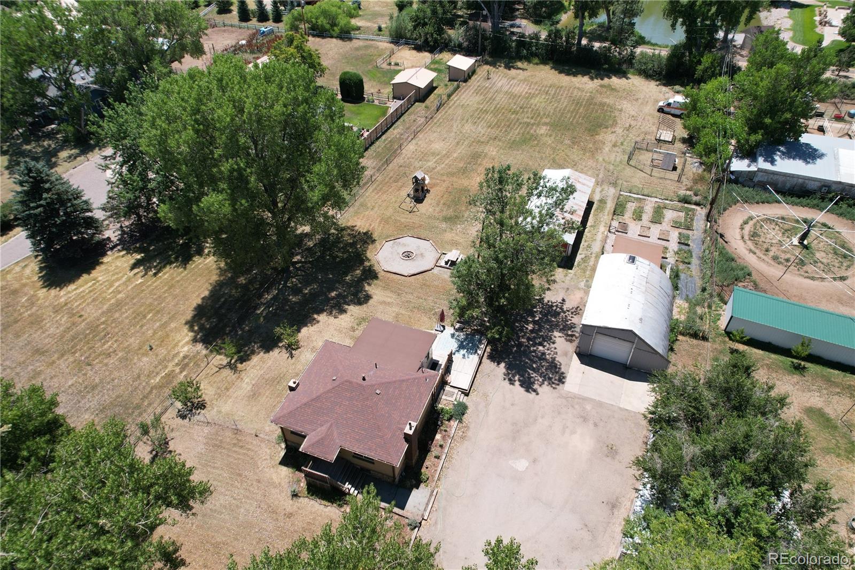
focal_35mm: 22
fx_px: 522
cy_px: 285
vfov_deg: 57.2
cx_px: 428
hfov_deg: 78.6
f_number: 2.8
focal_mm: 8.38
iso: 120
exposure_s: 1/1500
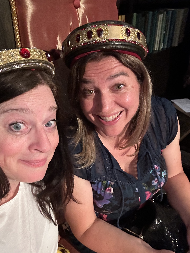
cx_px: 95
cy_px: 126
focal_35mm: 30
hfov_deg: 46.8
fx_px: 220
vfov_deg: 60.0
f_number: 1.9
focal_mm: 2.69
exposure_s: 1/30
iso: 400
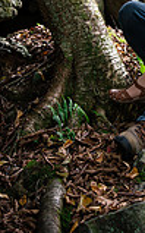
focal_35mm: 170
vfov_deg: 12.0
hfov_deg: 7.6
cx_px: 202
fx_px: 1078
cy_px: -59
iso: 2000
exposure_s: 1/125
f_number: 2.8
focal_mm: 59
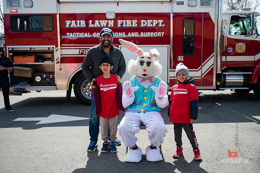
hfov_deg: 55.8
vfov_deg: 38.8
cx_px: 130
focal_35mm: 34
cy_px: 86
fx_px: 245
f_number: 4
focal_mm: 34
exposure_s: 1/2500
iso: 200
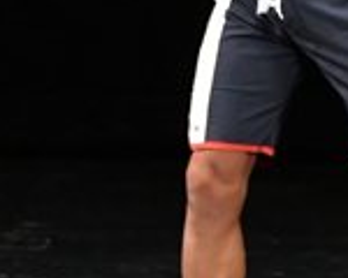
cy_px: -7
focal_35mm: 1237
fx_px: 12740
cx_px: 147
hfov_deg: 1.6
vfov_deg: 1.3
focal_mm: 170
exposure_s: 1/400
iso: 3200
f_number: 5.6
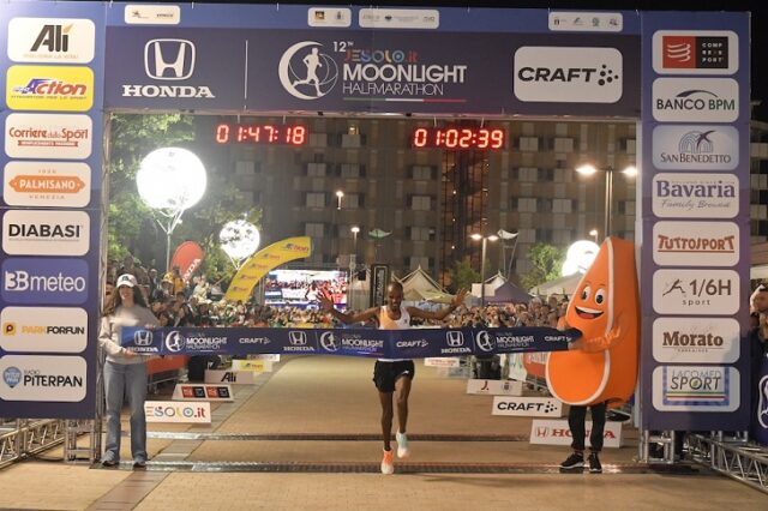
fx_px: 1215
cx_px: 384
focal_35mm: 57
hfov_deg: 35.1
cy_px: 256
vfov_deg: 23.8
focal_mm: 38
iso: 3200
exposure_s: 1/160
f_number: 5
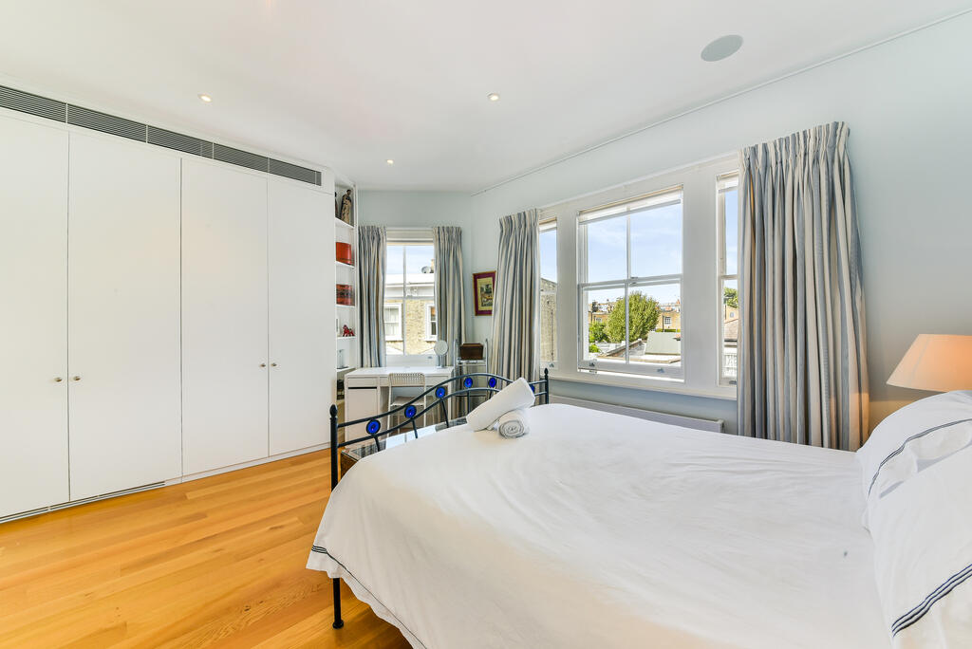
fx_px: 351
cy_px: 324
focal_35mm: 13
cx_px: 486
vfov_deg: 85.5
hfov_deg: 108.3
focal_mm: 13
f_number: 13
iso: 200
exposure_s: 1/8
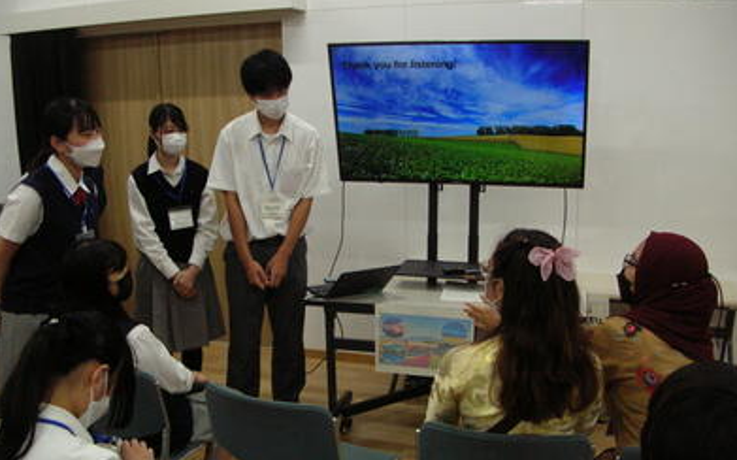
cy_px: 277
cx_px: 368
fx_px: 763
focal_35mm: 38
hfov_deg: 51.6
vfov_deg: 33.4
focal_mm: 5.8
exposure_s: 1/90
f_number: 2.8
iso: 200
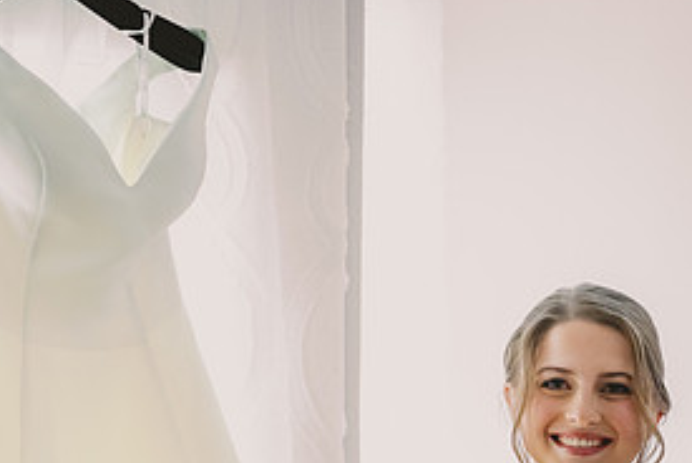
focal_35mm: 137
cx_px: 247
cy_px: 432
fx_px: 2636
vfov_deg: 10.0
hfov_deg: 14.9
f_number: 2.8
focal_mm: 65
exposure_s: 1/500
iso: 2500
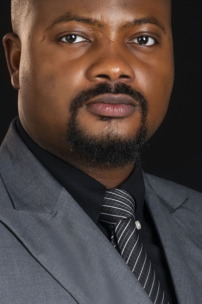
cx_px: 78
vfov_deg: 3.8
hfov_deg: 2.5
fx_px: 4609
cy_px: 409
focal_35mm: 547
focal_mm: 150
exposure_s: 1/250
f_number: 4.5
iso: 250
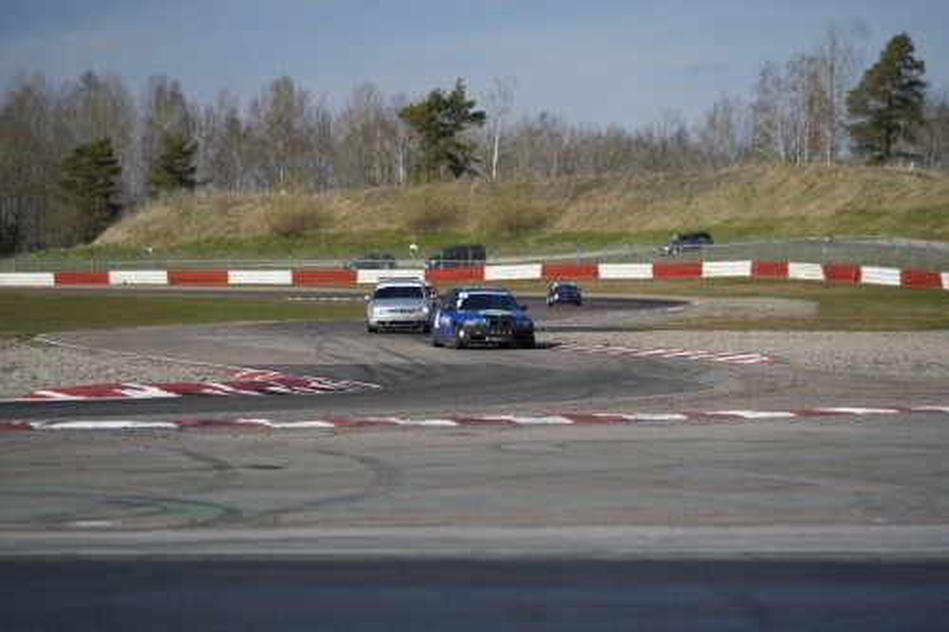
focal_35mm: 147
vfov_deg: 9.3
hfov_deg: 14.0
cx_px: 474
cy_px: 316
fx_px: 3874
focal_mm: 147
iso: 125
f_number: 3.5
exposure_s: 1/1000
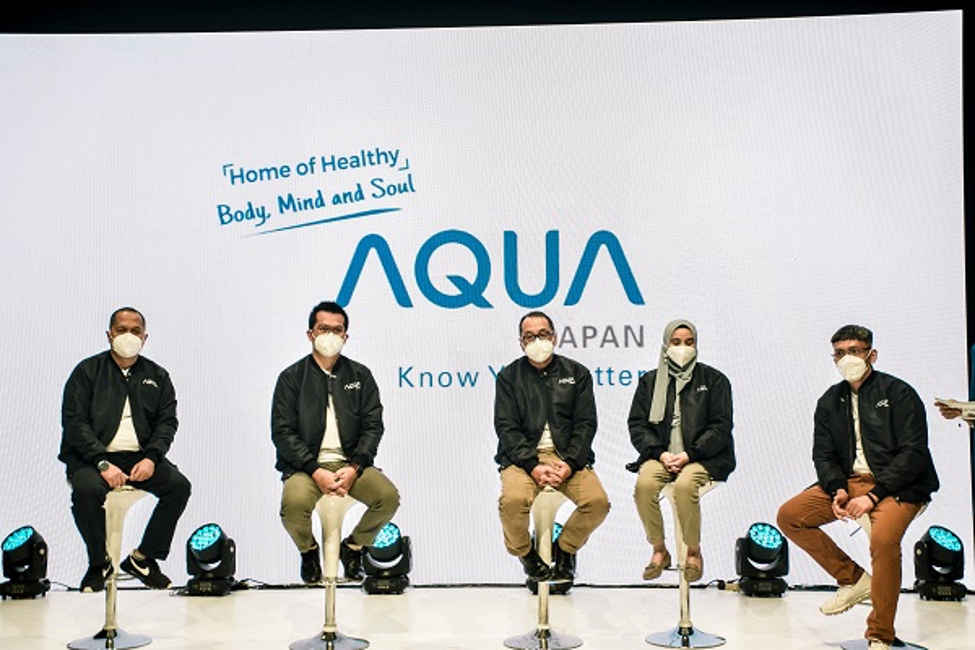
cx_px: 488
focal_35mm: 48
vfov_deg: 28.1
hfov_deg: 41.1
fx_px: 1300
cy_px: 325
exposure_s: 1/80
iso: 800
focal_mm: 32
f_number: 4.2
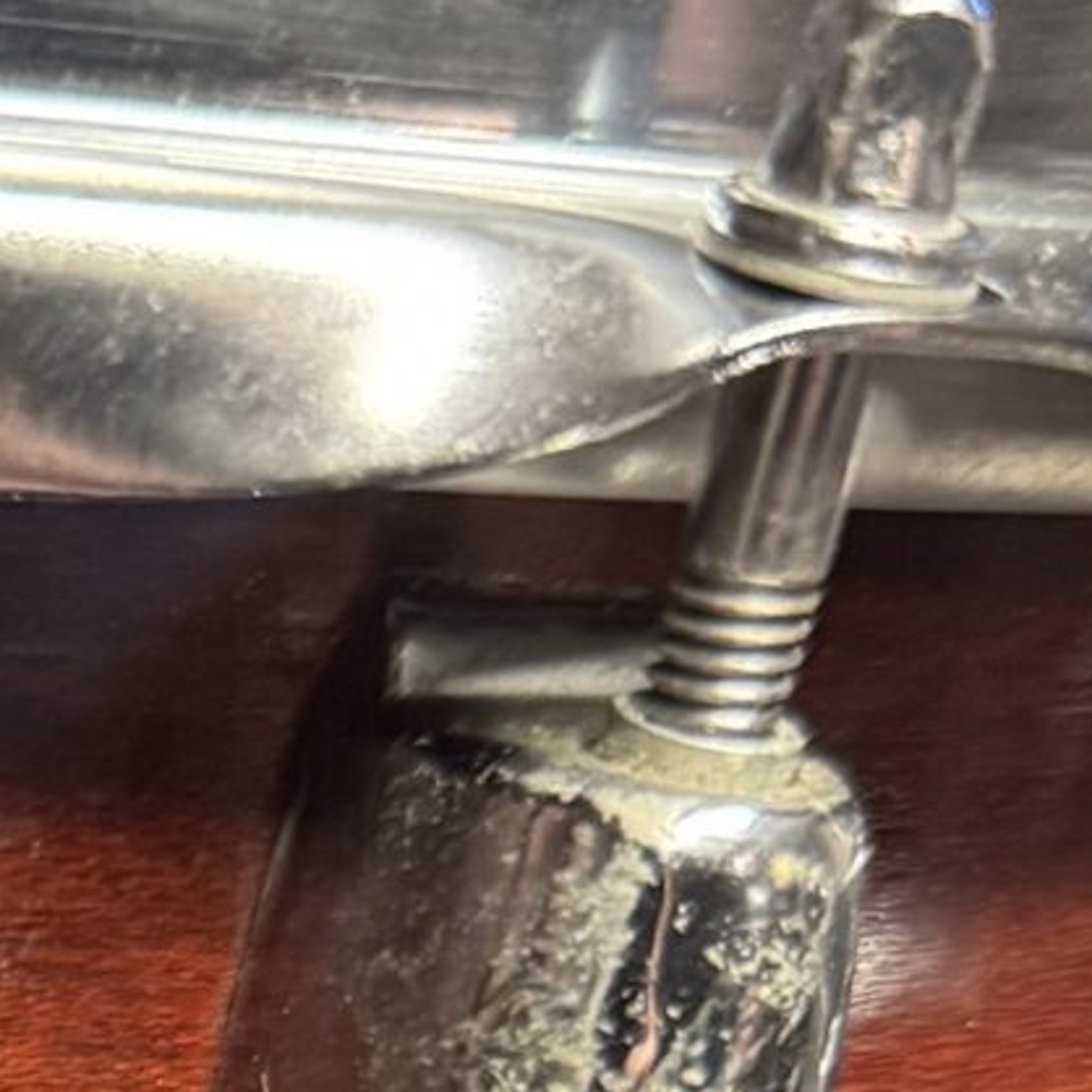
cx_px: -671
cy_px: 2017
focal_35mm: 130
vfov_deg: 12.2
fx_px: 4640
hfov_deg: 12.6
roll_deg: -9.3
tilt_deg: -39.1
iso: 400
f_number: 1.78
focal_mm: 6.76
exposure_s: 1/50
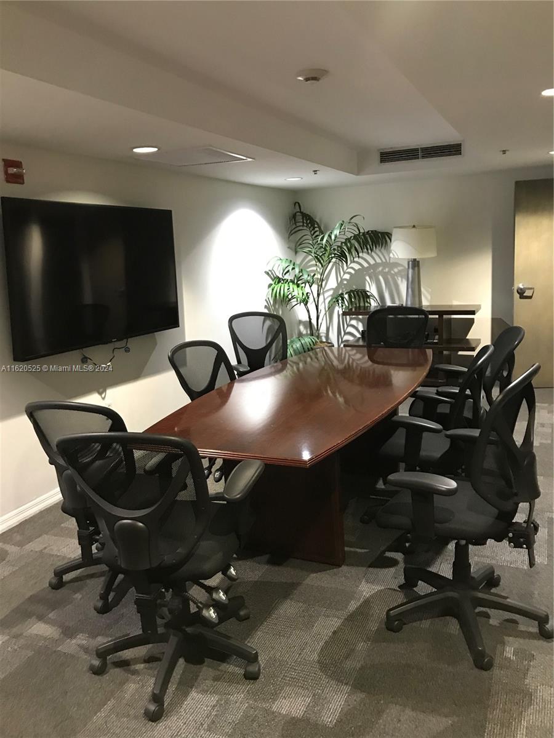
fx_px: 597
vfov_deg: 63.4
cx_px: 277
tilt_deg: -10.1
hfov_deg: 49.7
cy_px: 369
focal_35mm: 28
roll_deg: +4.1
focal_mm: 3.99
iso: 100
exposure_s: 1/9
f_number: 1.8
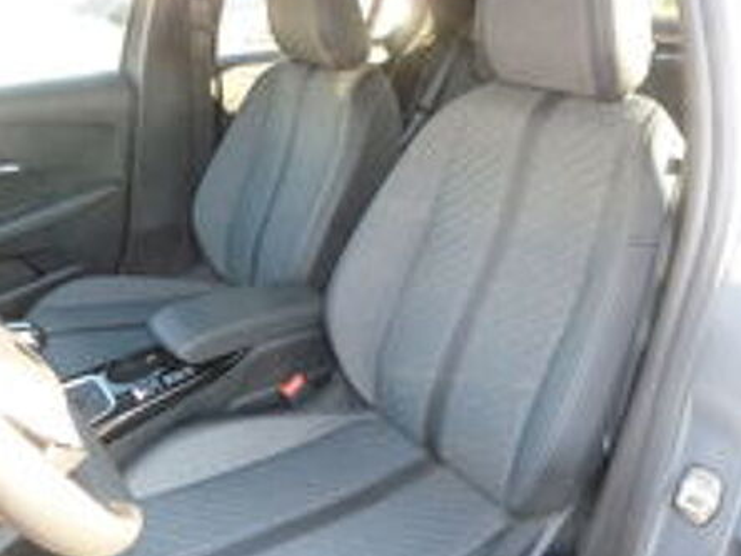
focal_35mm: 27
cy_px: 267
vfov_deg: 51.3
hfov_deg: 65.3
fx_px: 578
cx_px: 387
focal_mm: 4.1
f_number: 3.3
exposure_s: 1/30
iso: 200
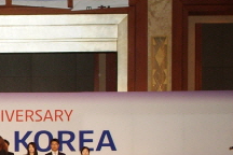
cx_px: -10
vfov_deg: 12.5
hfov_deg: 18.5
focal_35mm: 107
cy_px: 192
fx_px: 692
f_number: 6.7
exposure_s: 1/90
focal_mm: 22
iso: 800
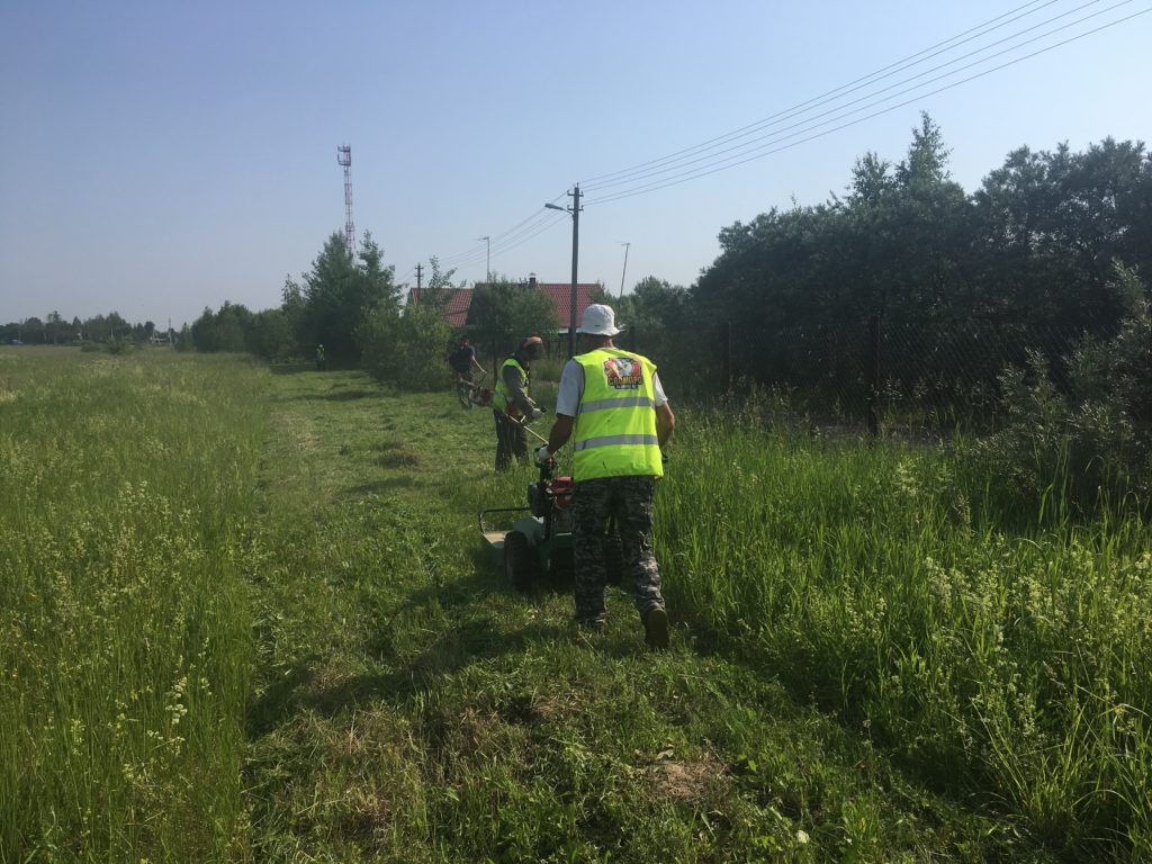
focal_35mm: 29
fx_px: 965
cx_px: 576
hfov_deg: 61.7
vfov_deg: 48.2
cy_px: 432
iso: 25
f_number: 2.2
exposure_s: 1/2404
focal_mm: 4.15
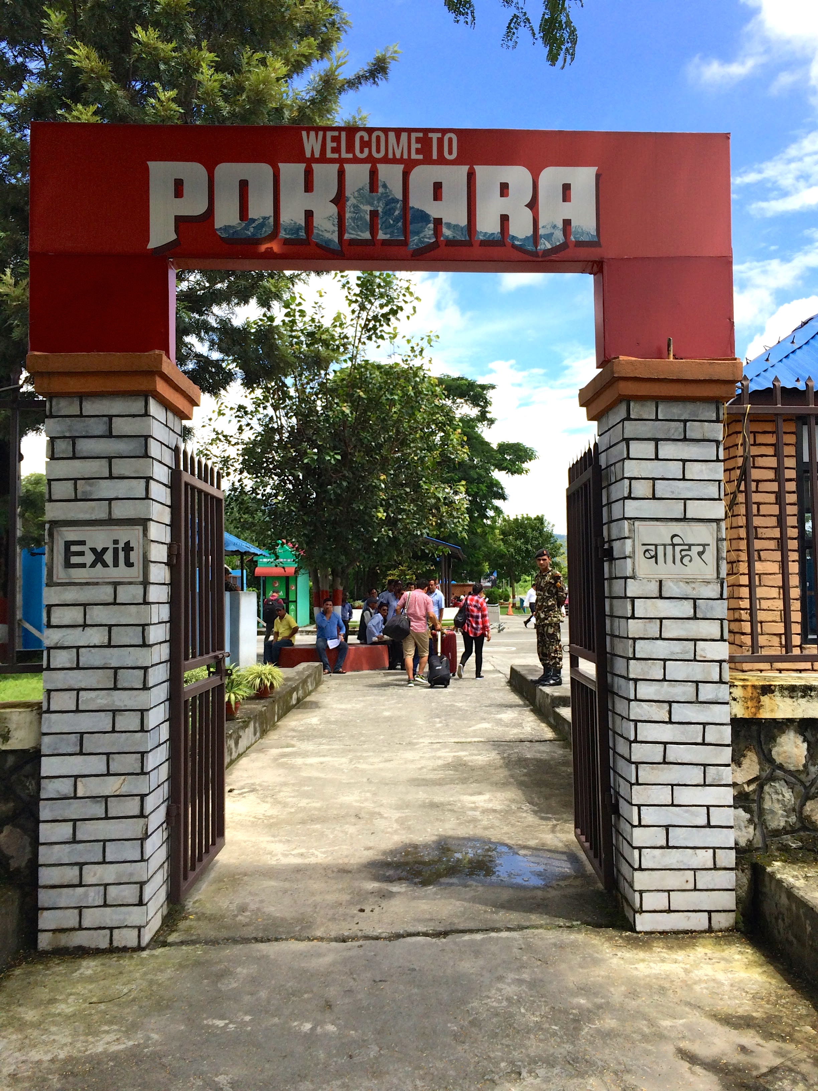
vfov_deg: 61.7
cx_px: 409
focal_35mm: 29
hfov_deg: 48.2
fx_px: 914
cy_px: 546
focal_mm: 4.15
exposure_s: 1/1580
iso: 32
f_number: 2.2
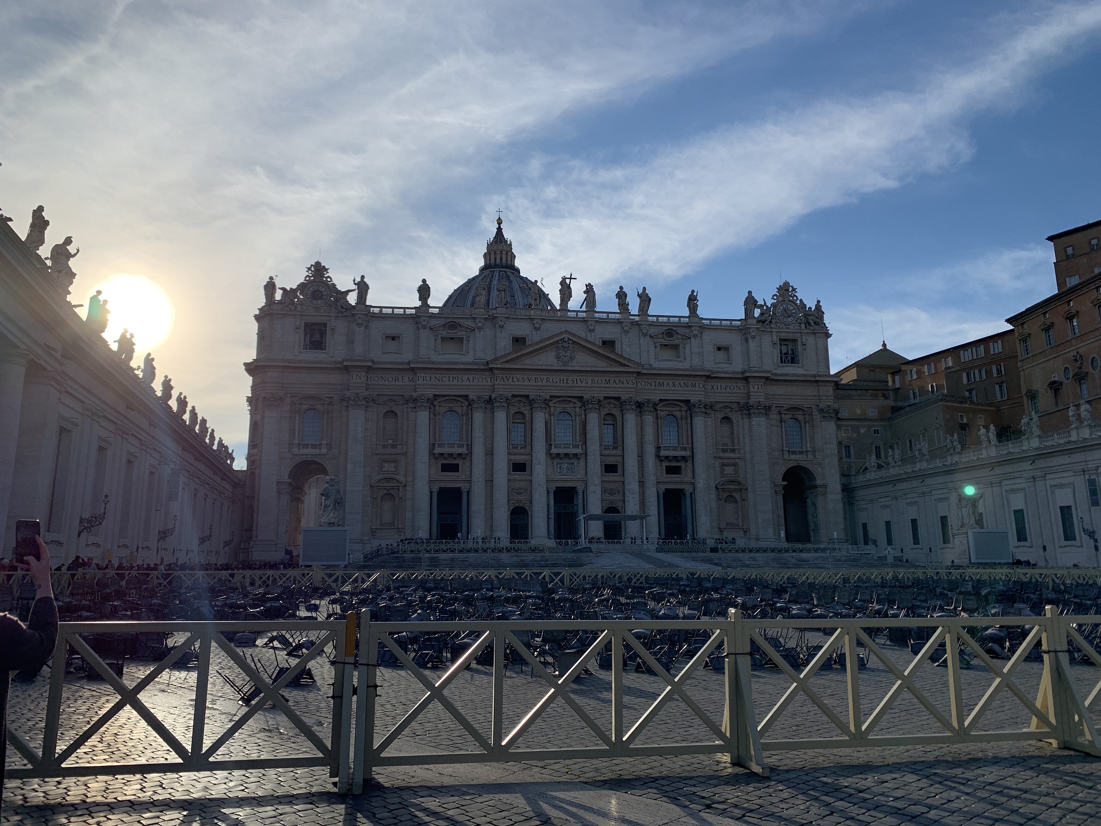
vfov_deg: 53.1
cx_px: 550
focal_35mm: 26
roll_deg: +0.3
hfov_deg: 67.3
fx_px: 827
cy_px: 413
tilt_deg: +13.0
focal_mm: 4.25
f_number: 1.8
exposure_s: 1/5405
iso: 25
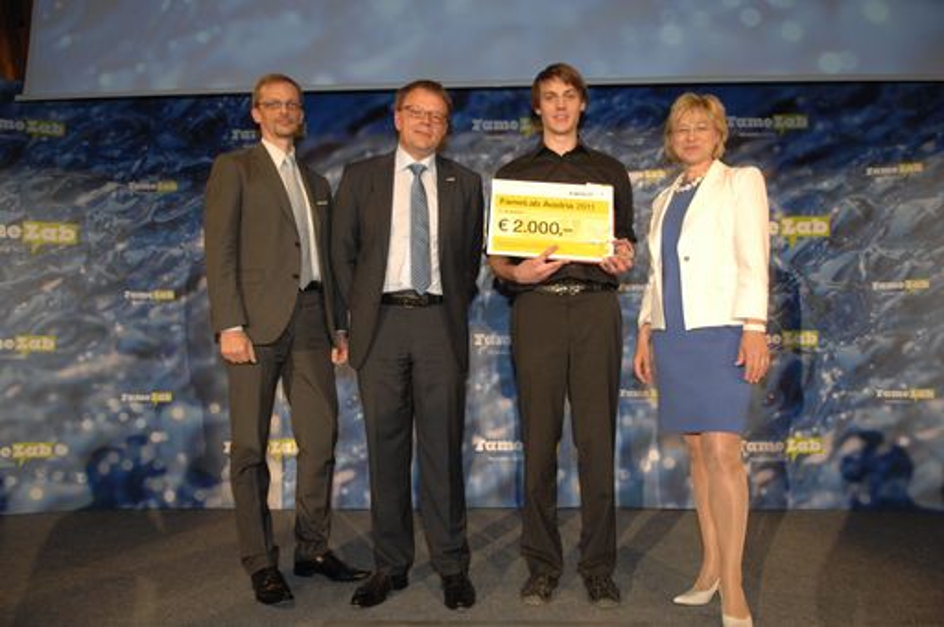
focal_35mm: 26
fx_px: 668
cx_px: 472
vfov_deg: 50.3
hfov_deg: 70.5
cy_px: 314
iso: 400
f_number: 2.8
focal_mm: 17
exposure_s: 1/200
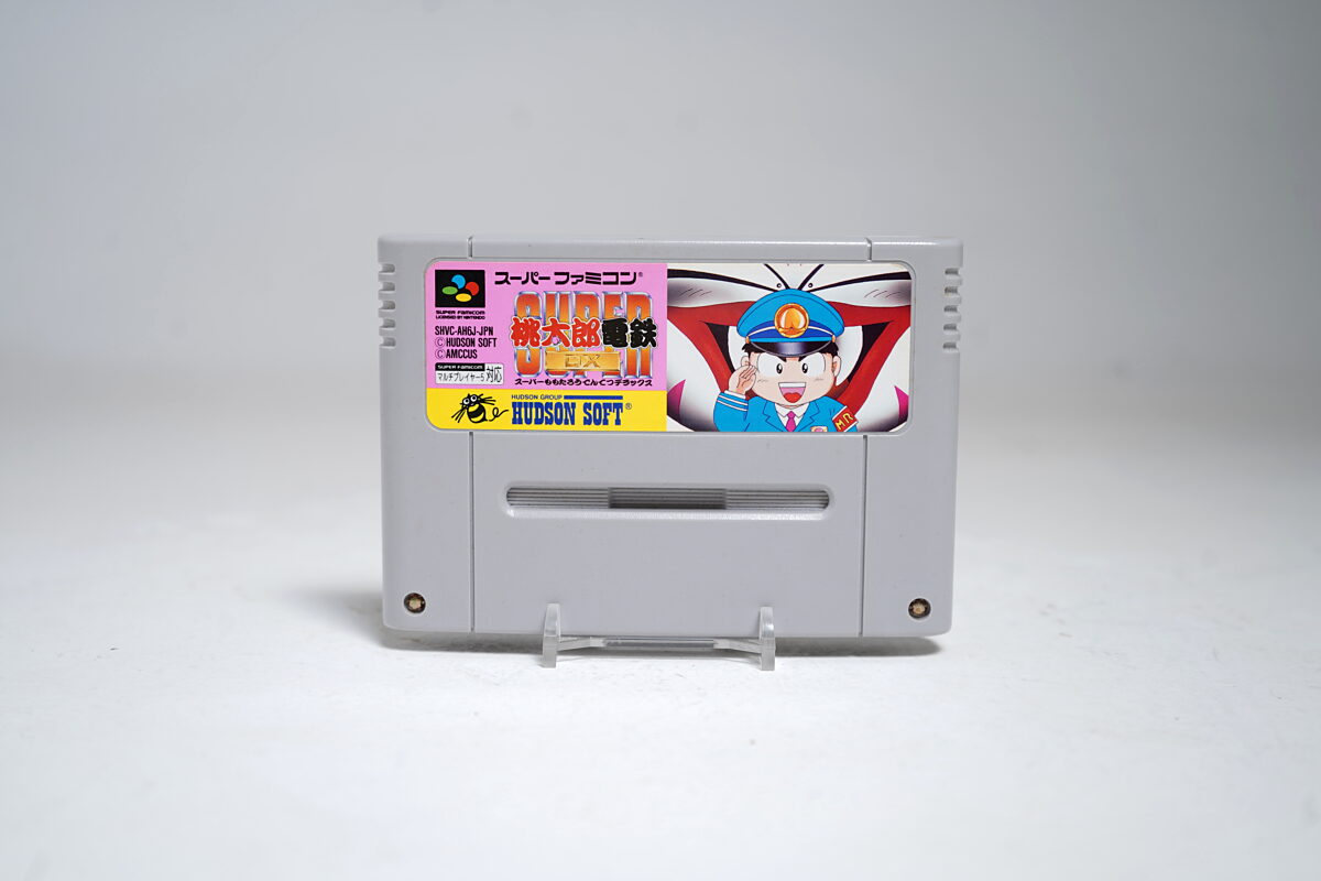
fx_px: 1504
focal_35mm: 41
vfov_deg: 32.6
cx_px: 660
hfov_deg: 47.4
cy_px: 440
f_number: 5
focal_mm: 41
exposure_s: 1/5
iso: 64
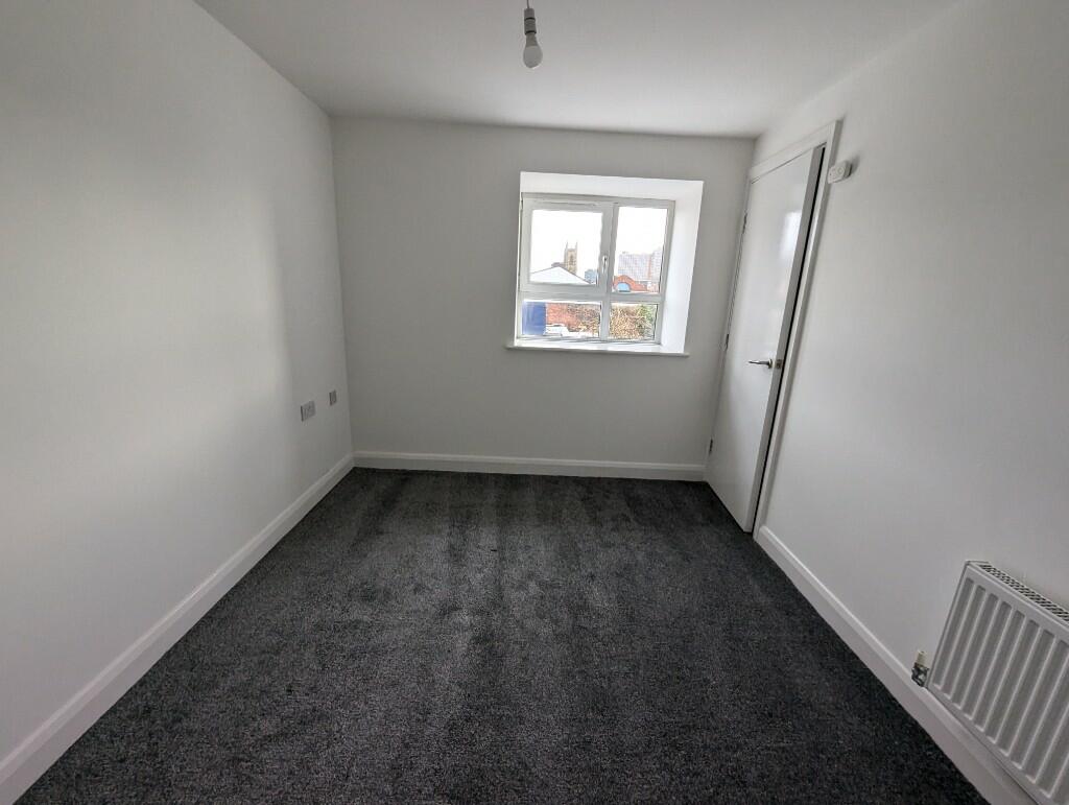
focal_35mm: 13
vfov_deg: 90.1
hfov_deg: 106.1
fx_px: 402
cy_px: 402
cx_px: 534
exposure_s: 1/74
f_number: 2.2
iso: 95
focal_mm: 1.95
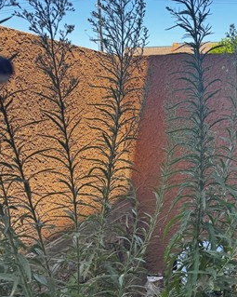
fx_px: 412
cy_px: 224
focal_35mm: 47
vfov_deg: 38.5
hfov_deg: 30.6
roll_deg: +0.8
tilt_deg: -14.9
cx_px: 216
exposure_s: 1/358
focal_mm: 6.76
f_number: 1.78
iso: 80
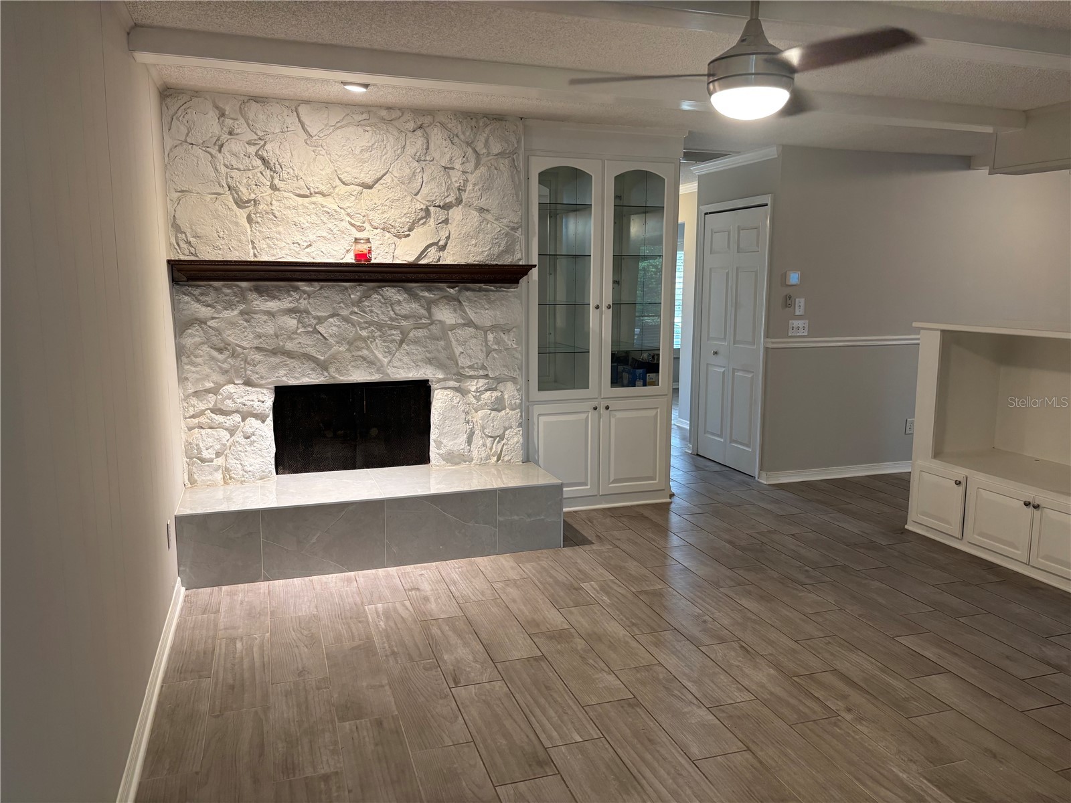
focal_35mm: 26
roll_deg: +0.1
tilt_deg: -8.5
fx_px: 804
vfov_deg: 53.1
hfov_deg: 67.3
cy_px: 402
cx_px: 536
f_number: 1.6
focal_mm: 5.96
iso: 125
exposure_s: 1/60
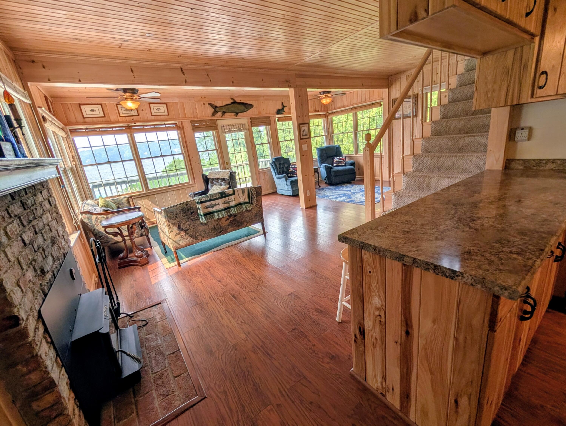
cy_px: 213
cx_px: 283
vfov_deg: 94.6
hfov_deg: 110.5
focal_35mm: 12
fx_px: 196
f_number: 1.7
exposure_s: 1/275
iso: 47
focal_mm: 2.02
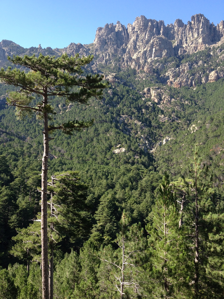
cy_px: 150
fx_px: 302
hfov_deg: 40.7
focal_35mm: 35
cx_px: 112
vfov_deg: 52.6
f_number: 2.4
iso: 64
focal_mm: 4.28
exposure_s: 1/506
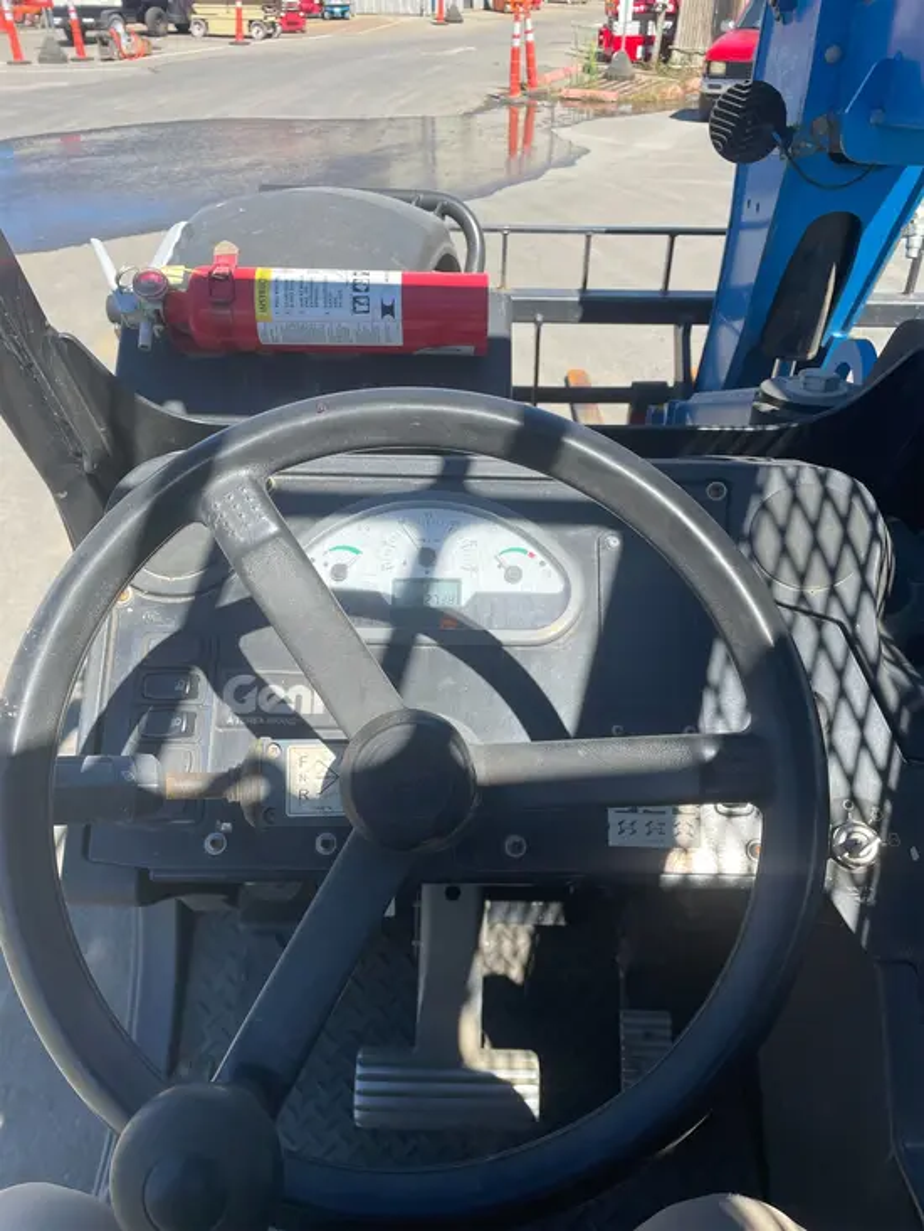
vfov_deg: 67.3
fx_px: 925
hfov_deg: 53.1
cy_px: 616
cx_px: 462
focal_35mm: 26
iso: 32
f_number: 1.6
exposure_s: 1/1887
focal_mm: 4.2
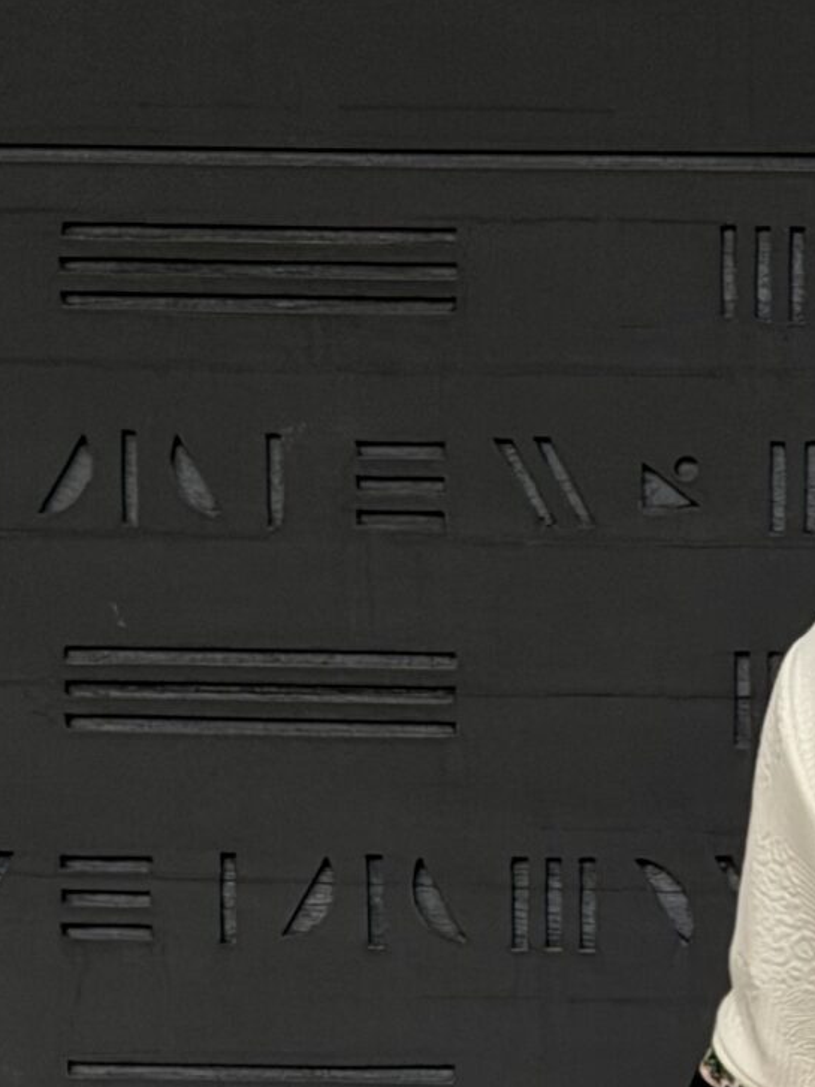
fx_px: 5307
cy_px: 1733
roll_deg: -0.7
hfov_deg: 8.7
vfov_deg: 11.1
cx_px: 990
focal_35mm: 169
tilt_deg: -4.0
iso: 80
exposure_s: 1/121
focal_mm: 6.76
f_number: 1.78
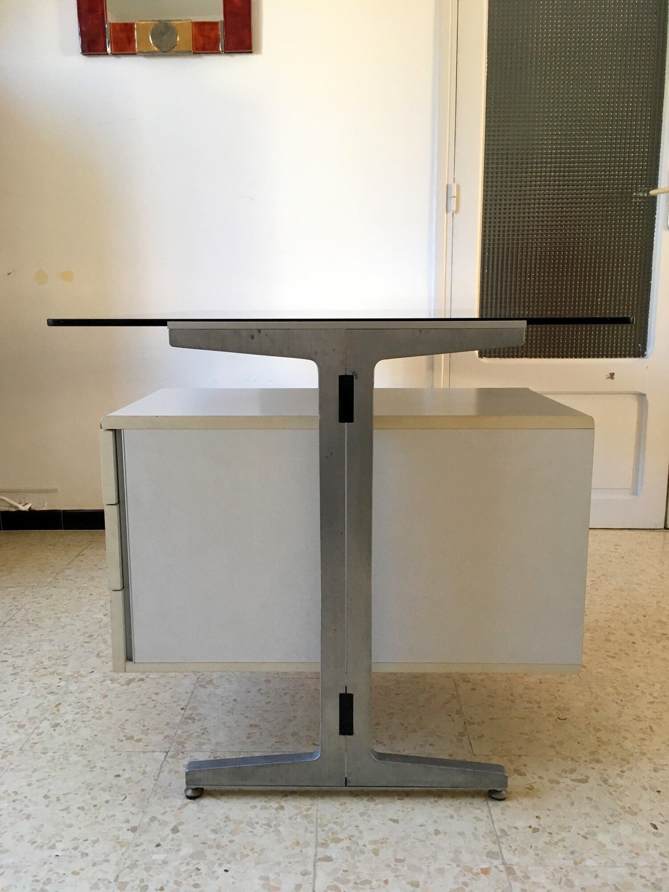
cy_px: 446
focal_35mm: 29
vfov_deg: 61.7
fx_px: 747
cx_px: 334
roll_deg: +1.2
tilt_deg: -10.9
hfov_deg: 48.2
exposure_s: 1/33
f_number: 2.2
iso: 64
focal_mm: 4.15
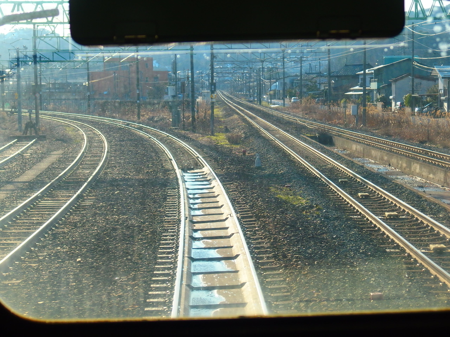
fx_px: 1261
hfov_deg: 20.2
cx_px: 225
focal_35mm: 97
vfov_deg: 15.2
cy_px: 168
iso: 100
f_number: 4
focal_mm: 17.3
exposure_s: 1/800
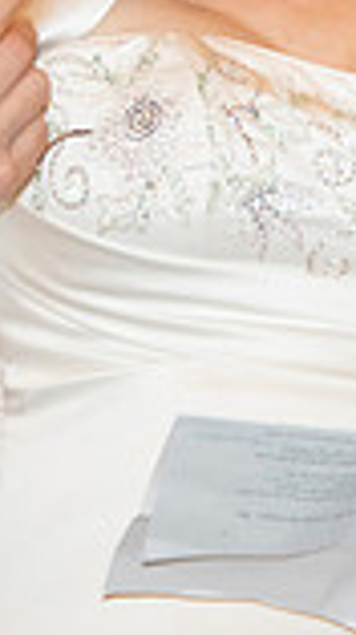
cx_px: 651
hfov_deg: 2.2
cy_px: -63
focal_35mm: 562
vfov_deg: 3.8
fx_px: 9457
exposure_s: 1/60
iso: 2000
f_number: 5.6
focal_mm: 145
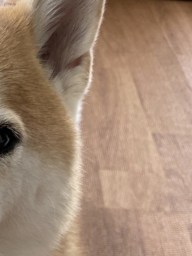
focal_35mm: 77
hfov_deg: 17.4
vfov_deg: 22.1
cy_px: 355
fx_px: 569
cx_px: -90
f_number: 1.6
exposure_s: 1/121
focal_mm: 4.2
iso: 50
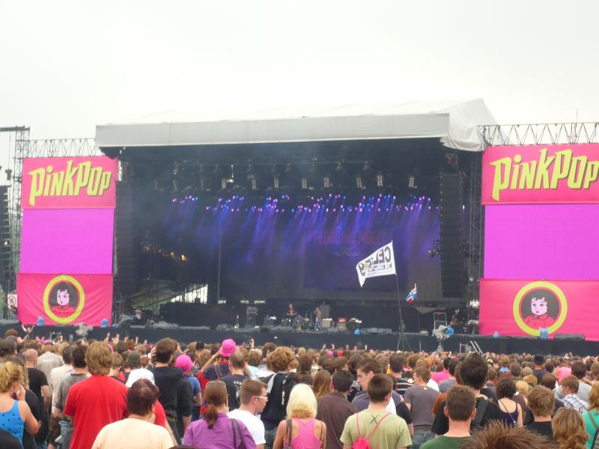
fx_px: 1592
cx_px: 300
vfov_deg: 16.1
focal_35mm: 92
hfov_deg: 21.3
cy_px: 224
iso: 100
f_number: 5.4
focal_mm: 15.2
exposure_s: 1/100
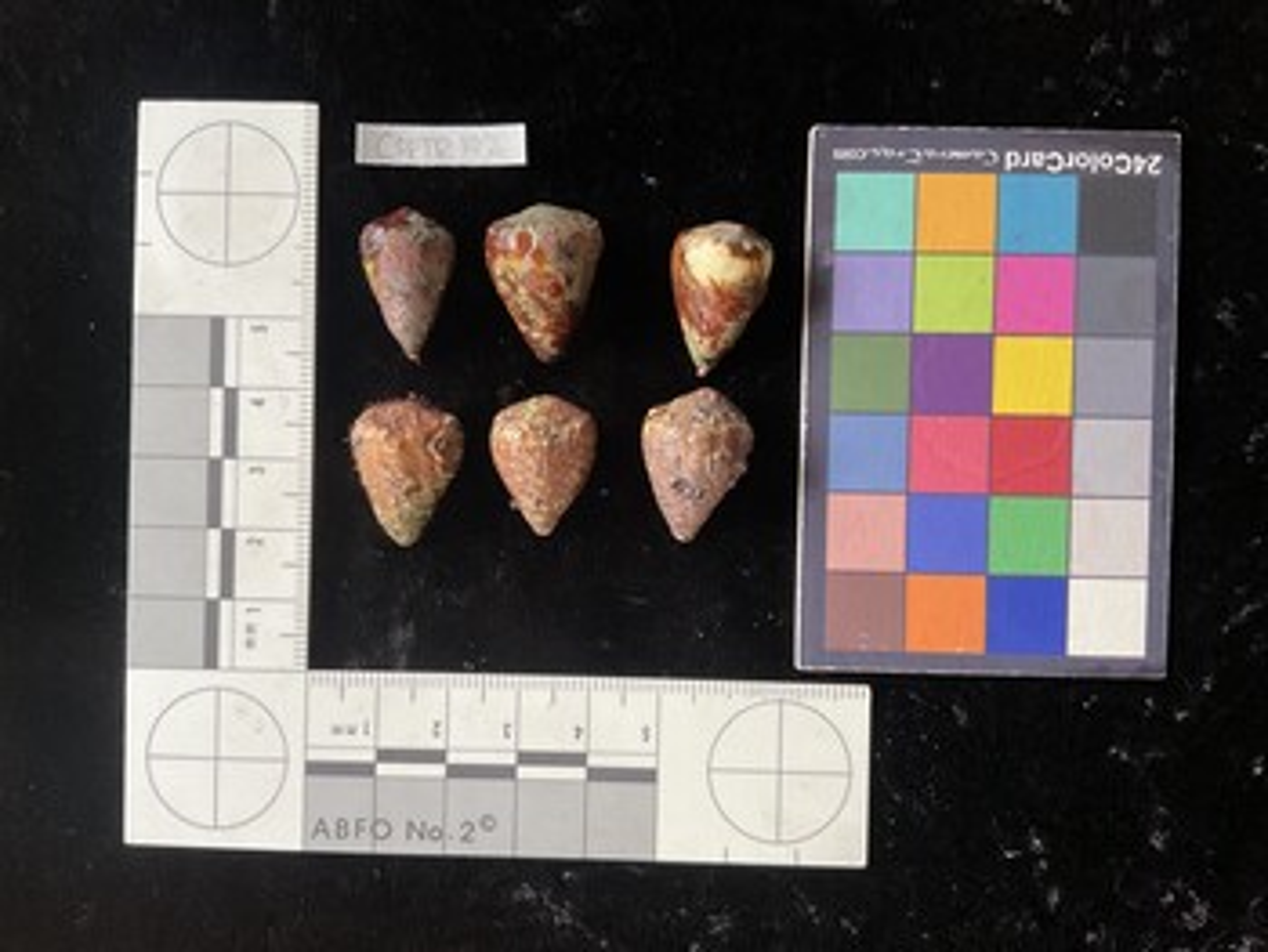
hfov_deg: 61.6
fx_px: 1063
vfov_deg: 48.3
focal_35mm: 29
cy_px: 476
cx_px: 634
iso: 125
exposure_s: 1/60
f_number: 1.8
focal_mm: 3
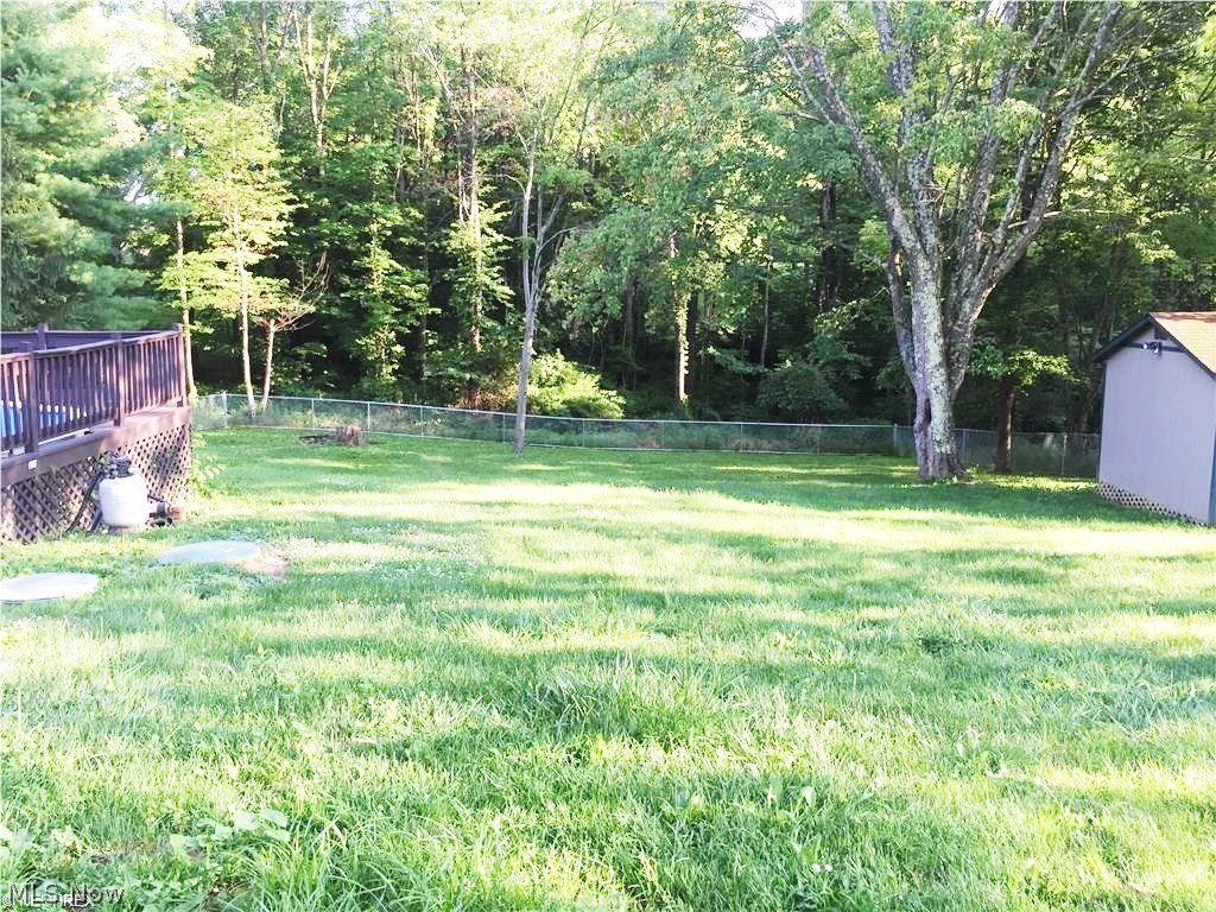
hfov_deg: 61.7
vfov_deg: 48.2
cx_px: 608
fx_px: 1019
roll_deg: -0.8
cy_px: 456
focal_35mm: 29
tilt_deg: -8.7
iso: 40
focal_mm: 4.15
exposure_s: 1/120
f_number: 2.2
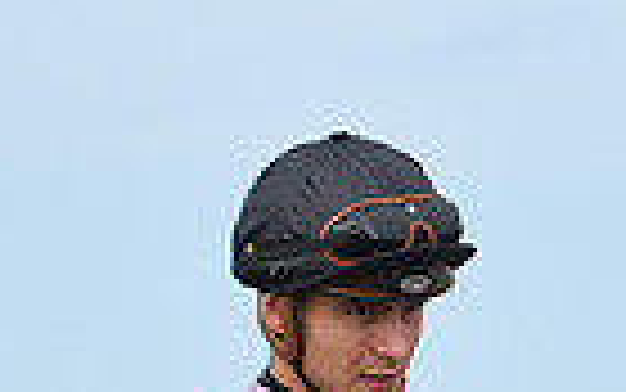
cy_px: 827
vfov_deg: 1.8
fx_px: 12374
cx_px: 419
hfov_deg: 2.9
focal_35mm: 725
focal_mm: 170
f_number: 5.6
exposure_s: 1/2000
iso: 400
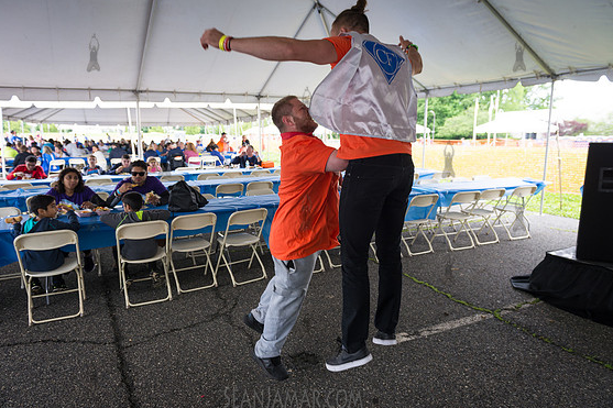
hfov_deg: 71.5
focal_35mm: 25
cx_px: 306
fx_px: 426
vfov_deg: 51.2
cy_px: 212
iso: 200
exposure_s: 1/250
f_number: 4
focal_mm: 24
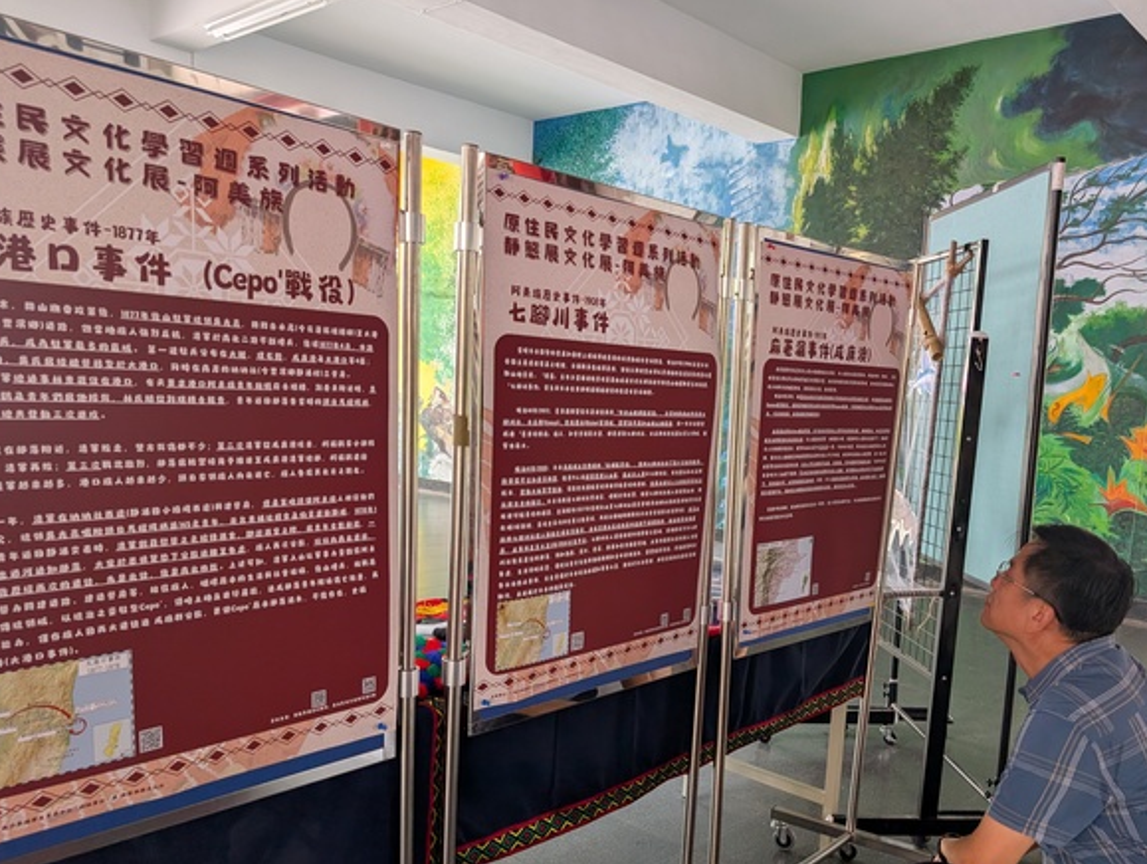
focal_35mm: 29
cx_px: 664
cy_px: 514
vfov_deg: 48.1
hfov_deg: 61.3
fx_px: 962
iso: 265
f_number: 1.68
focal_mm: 6.9
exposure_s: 1/155
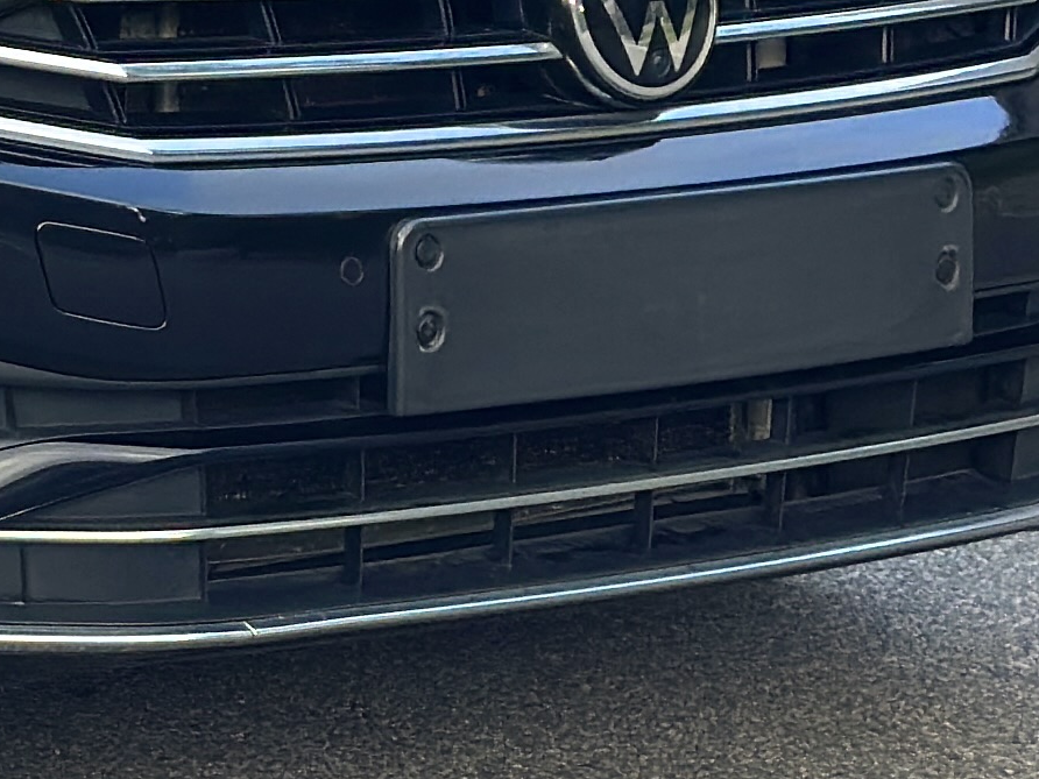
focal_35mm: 217
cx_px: -796
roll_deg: +0.7
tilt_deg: -0.9
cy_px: -681
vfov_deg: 6.7
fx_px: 6513
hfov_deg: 8.8
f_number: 1.78
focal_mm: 6.86
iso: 80
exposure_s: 1/458
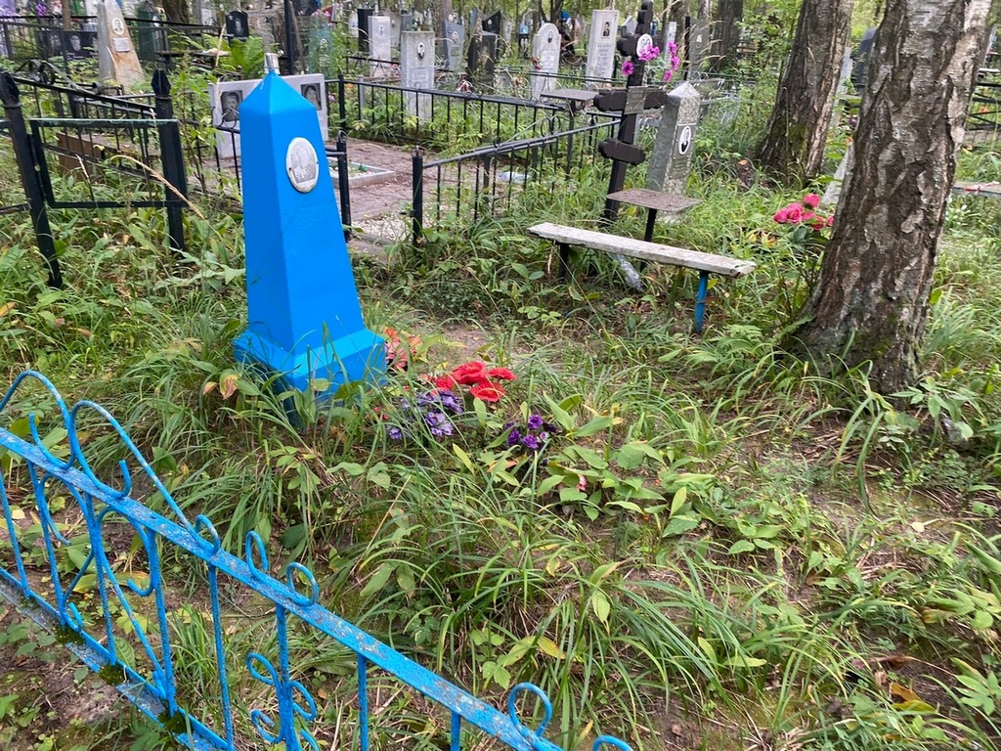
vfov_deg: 53.1
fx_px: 752
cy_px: 376
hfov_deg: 67.3
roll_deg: -2.1
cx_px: 500
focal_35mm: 26
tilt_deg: -17.5
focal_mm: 4.25
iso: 125
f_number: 1.8
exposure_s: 1/121
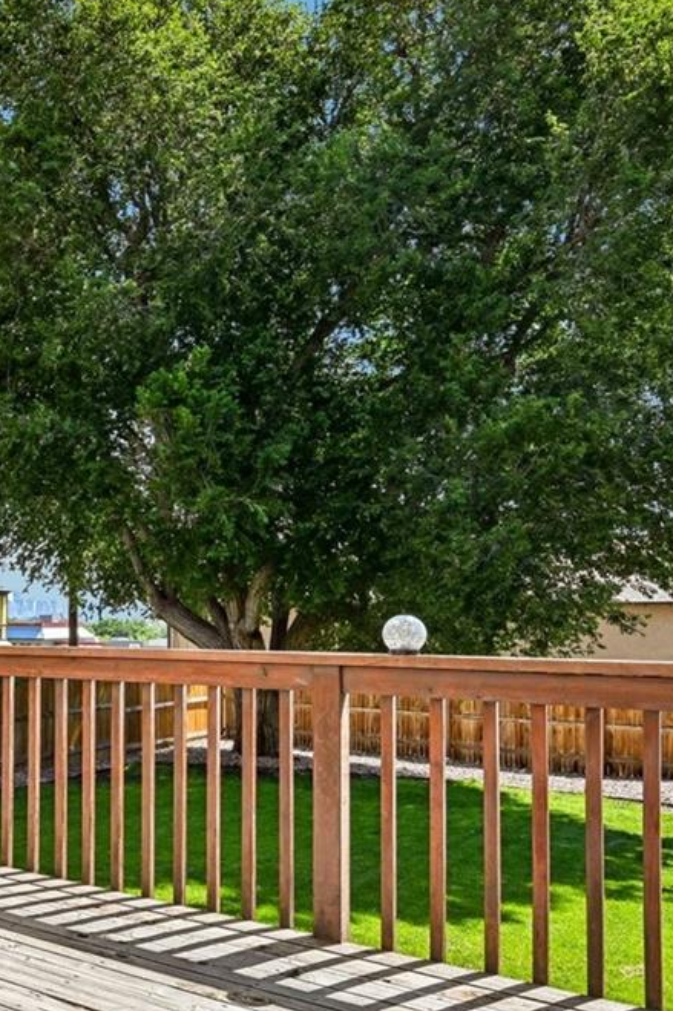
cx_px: -103
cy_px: 598
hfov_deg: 33.0
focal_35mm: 34
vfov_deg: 55.5
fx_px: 954
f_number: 10
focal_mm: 14
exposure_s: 1/100
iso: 64
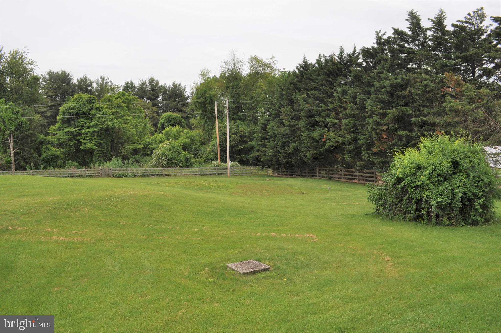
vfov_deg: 47.8
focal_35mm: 27
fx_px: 375
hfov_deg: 67.4
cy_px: 166
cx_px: 250
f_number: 11
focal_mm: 18
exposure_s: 1/200
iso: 200
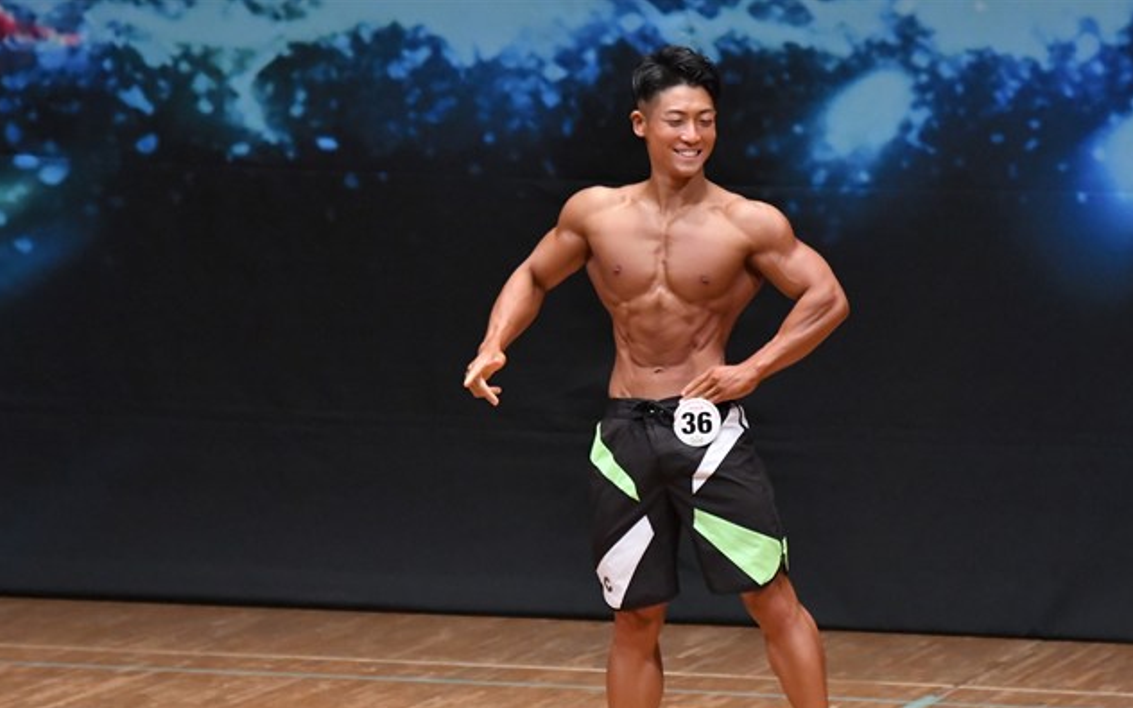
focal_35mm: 356
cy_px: 461
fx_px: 10993
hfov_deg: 5.9
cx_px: 680
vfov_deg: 3.7
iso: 6400
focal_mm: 190
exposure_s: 1/400
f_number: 5.6
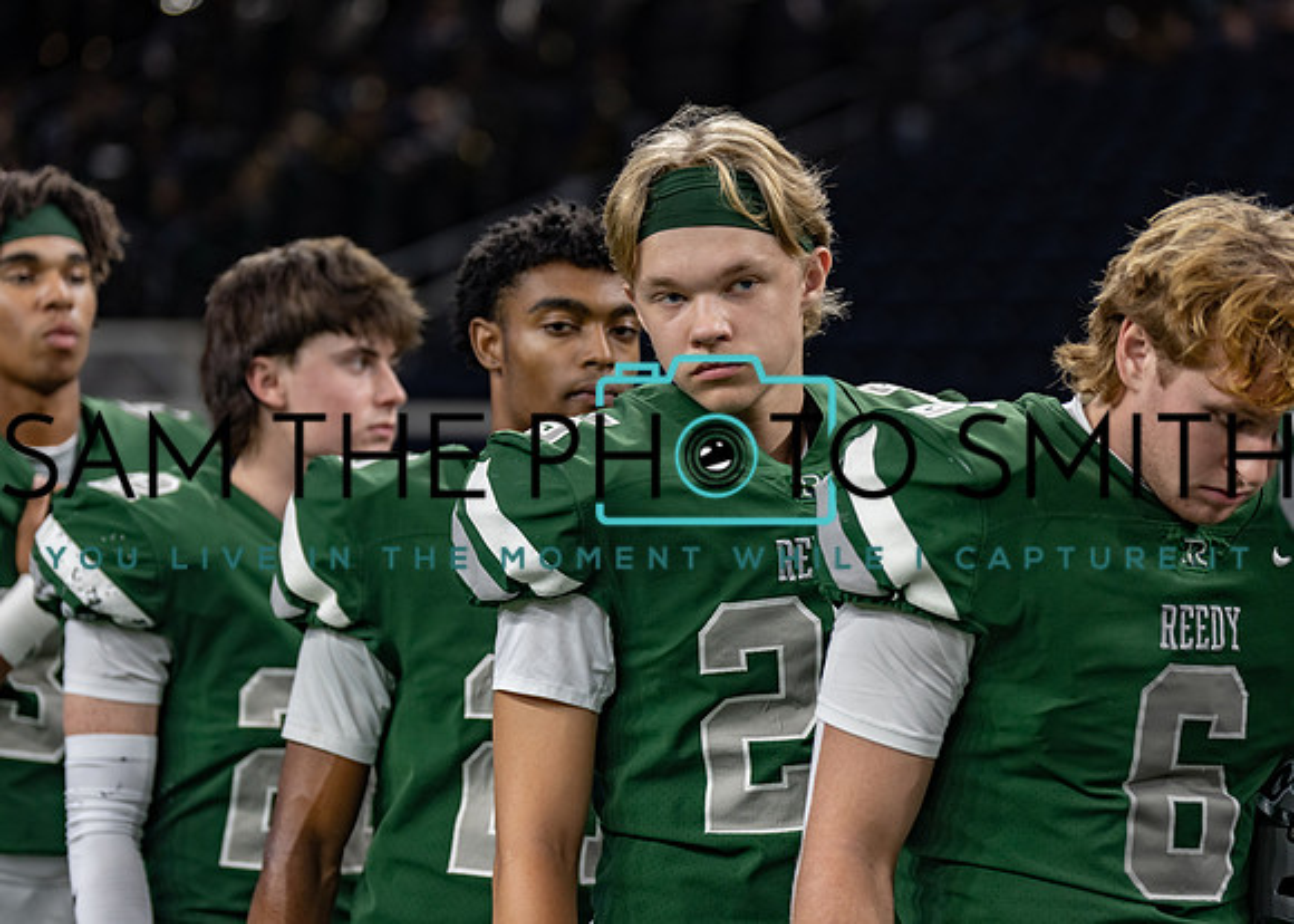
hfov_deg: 16.3
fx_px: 4528
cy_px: 462
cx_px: 647
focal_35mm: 123
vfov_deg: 11.6
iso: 1250
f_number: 2.8
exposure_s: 1/320
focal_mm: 113
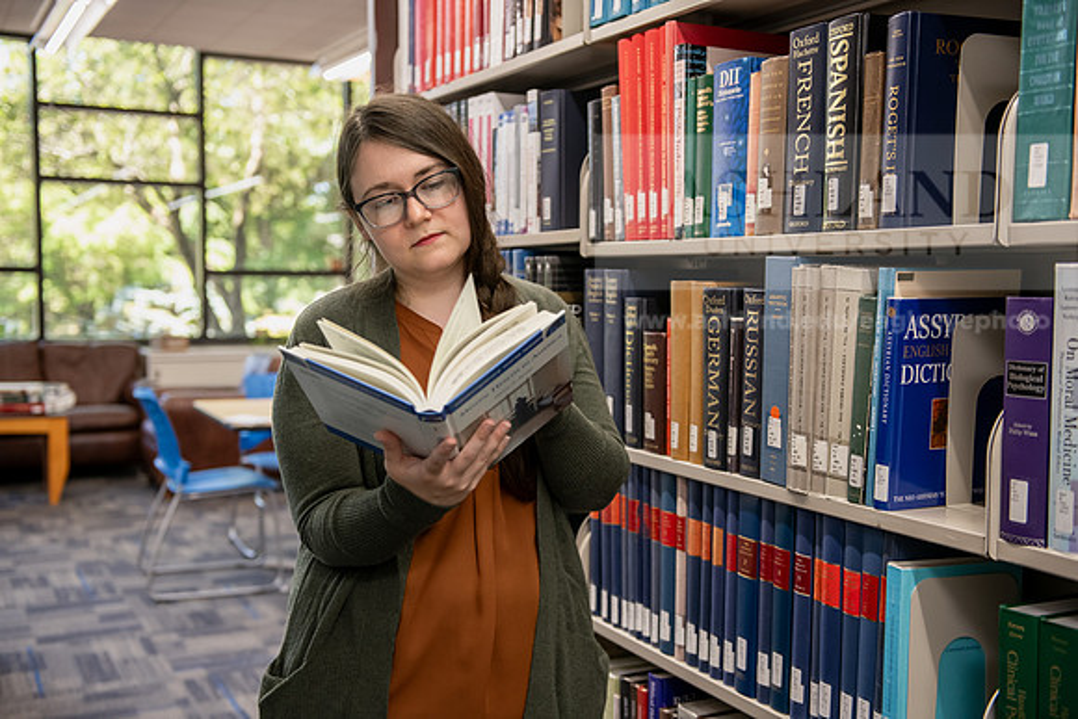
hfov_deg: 44.5
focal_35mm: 44
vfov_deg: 30.5
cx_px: 539
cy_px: 360
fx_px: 1318
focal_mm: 44
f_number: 3.2
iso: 1000
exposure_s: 1/200
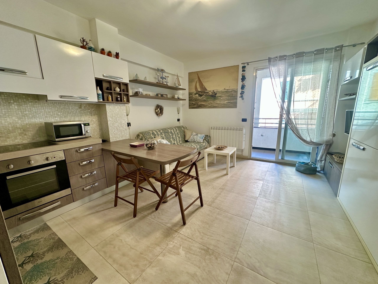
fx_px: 153
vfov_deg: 85.7
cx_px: 189
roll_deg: +1.2
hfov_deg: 102.1
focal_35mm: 14
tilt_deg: -11.1
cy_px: 142
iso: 250
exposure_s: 1/50
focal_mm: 2.22
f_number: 2.2
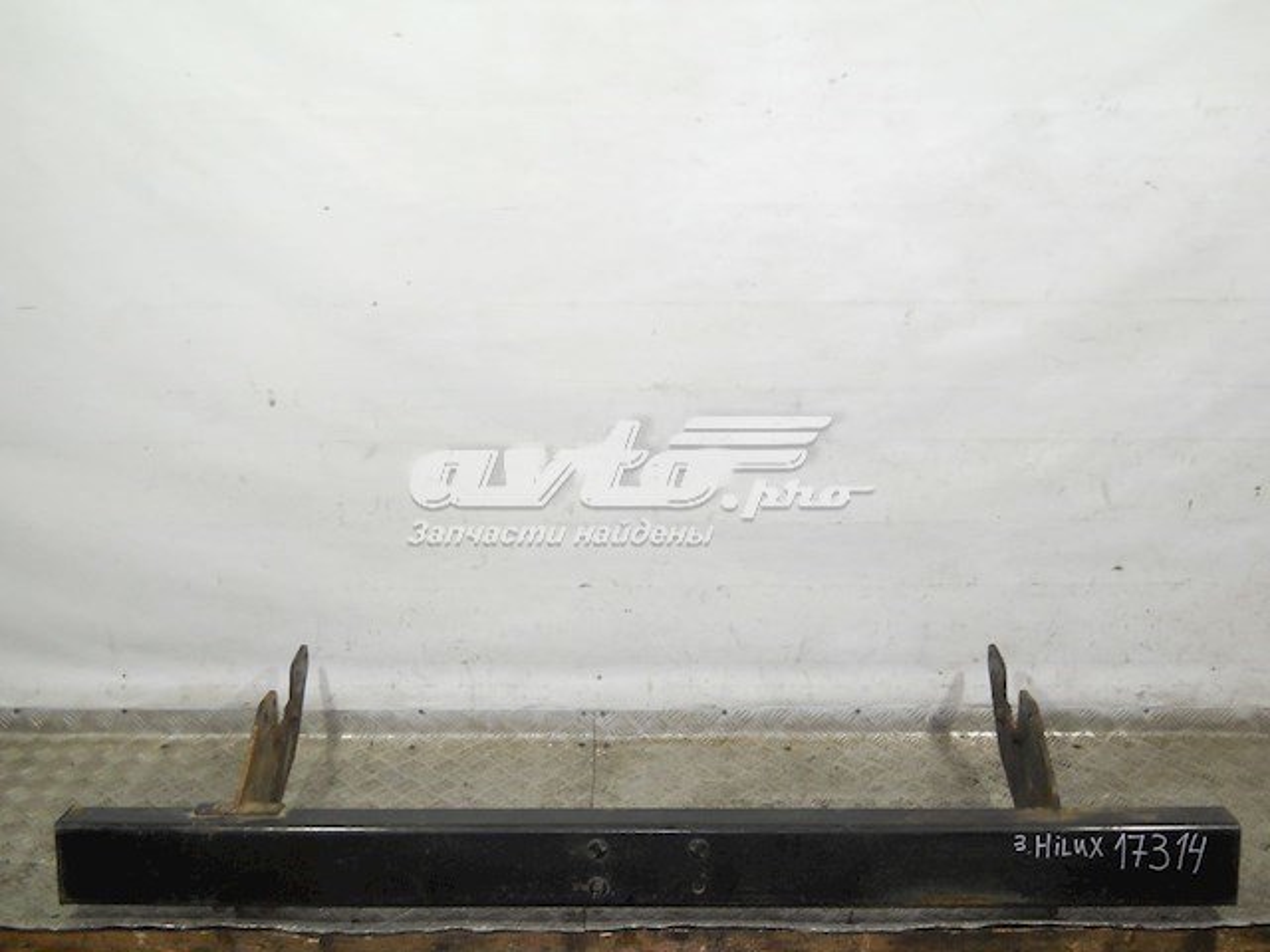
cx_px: 635
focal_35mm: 41
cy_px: 476
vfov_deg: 35.1
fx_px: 1504
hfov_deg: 45.8
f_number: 3.1
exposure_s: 1/30
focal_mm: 6.72
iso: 125
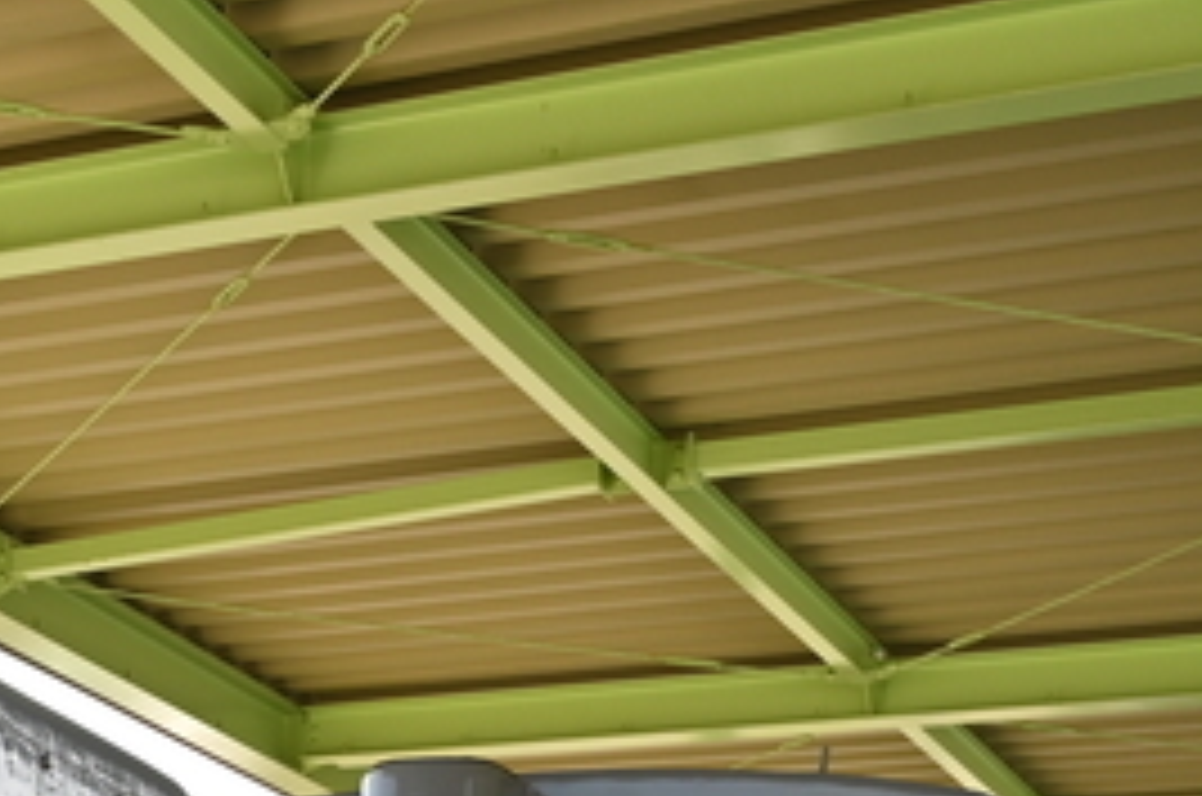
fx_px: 3599
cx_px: -171
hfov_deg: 18.2
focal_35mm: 108
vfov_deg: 11.5
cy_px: 1538
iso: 140
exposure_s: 1/250
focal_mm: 24
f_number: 5.6
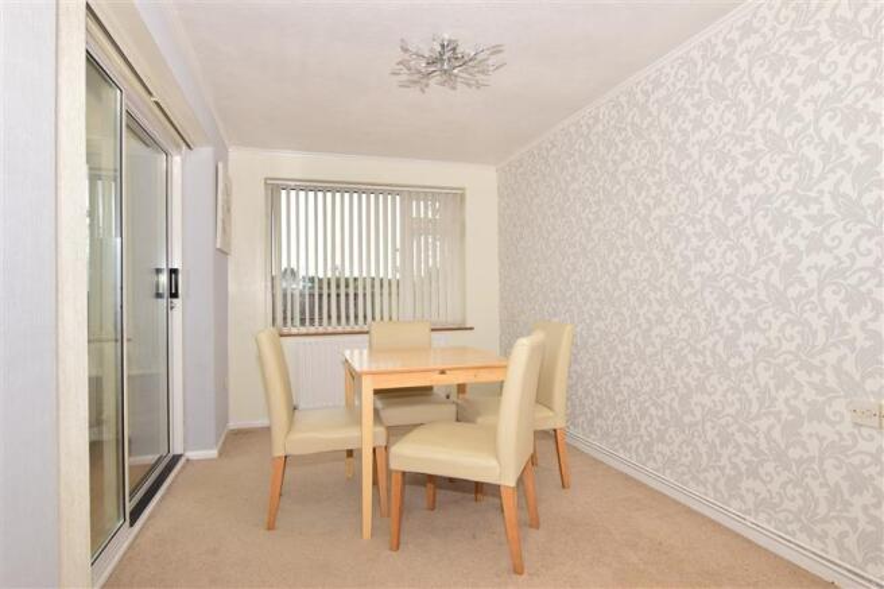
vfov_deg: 67.4
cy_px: 294
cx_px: 442
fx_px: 442
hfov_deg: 90.0
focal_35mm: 18
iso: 400
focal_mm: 12
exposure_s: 1/200
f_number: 11
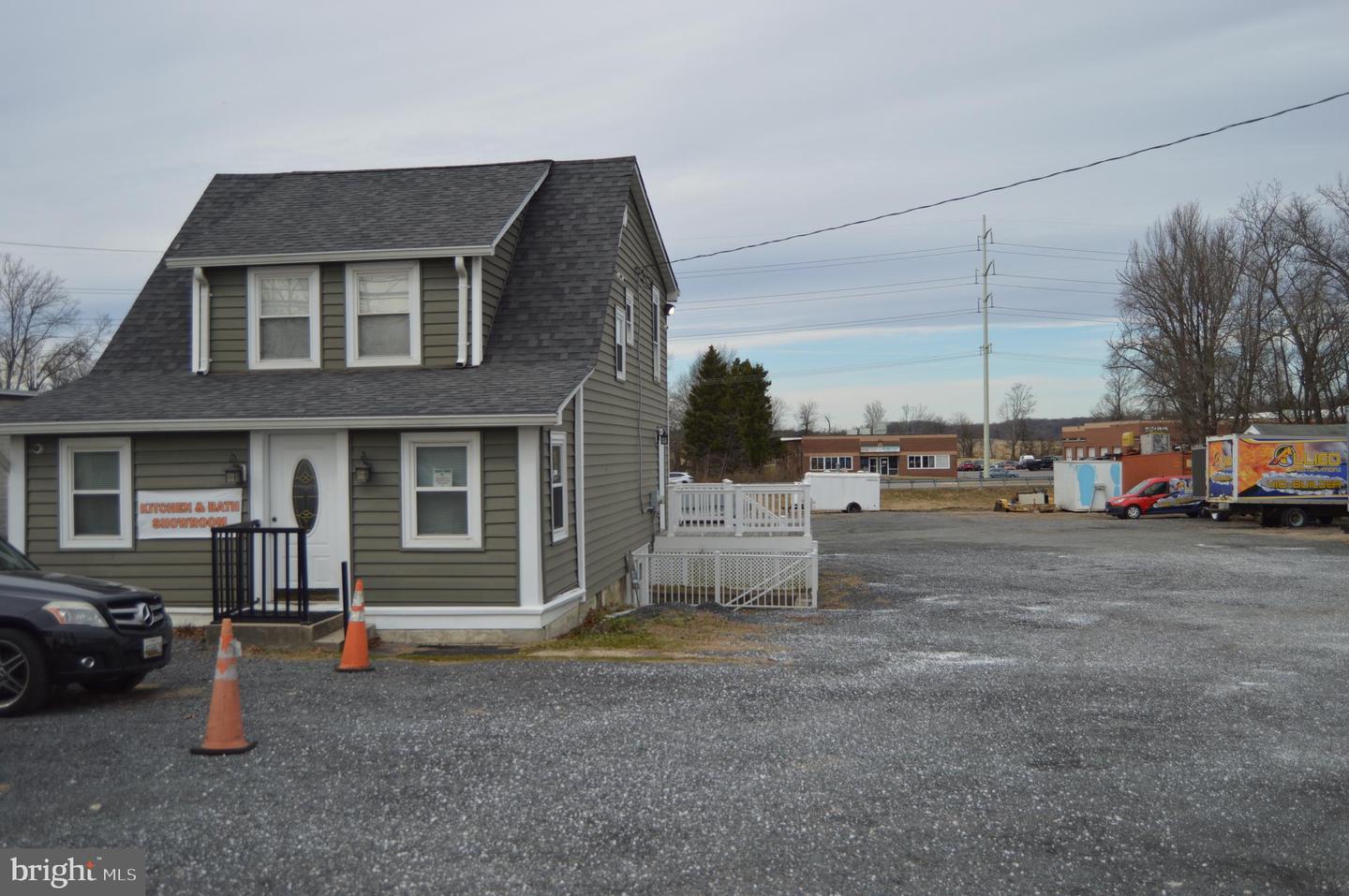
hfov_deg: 62.0
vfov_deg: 43.5
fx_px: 1123
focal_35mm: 30
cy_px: 448
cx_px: 674
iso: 100
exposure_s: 1/800
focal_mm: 20
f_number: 3.5
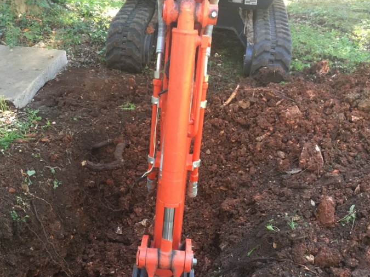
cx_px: 162
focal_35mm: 44
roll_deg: -0.9
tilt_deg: -35.8
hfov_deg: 42.9
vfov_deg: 32.6
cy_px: 187
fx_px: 470
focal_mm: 4.15
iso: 40
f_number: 2.2
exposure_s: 1/15
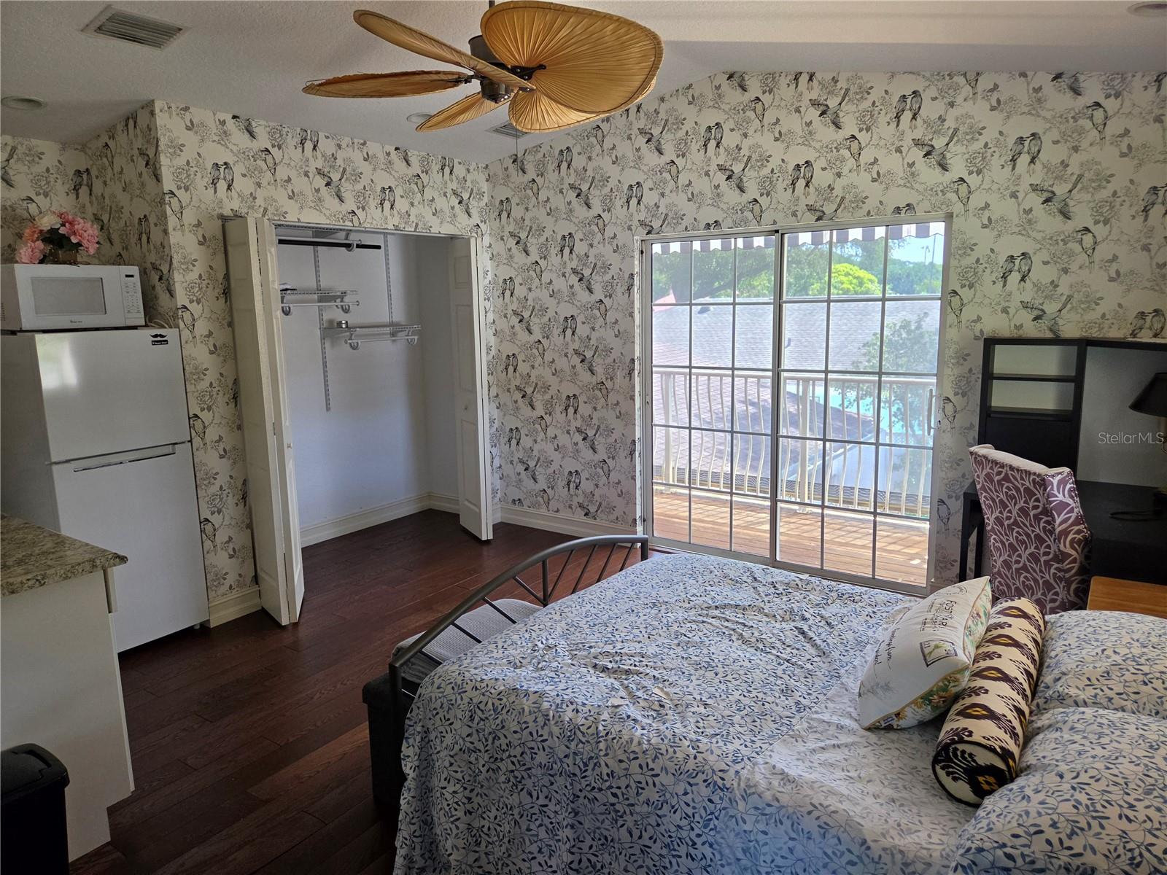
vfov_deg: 58.9
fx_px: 775
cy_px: 438
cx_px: 584
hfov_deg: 73.9
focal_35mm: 23
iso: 160
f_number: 1.8
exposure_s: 1/120
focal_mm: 5.4
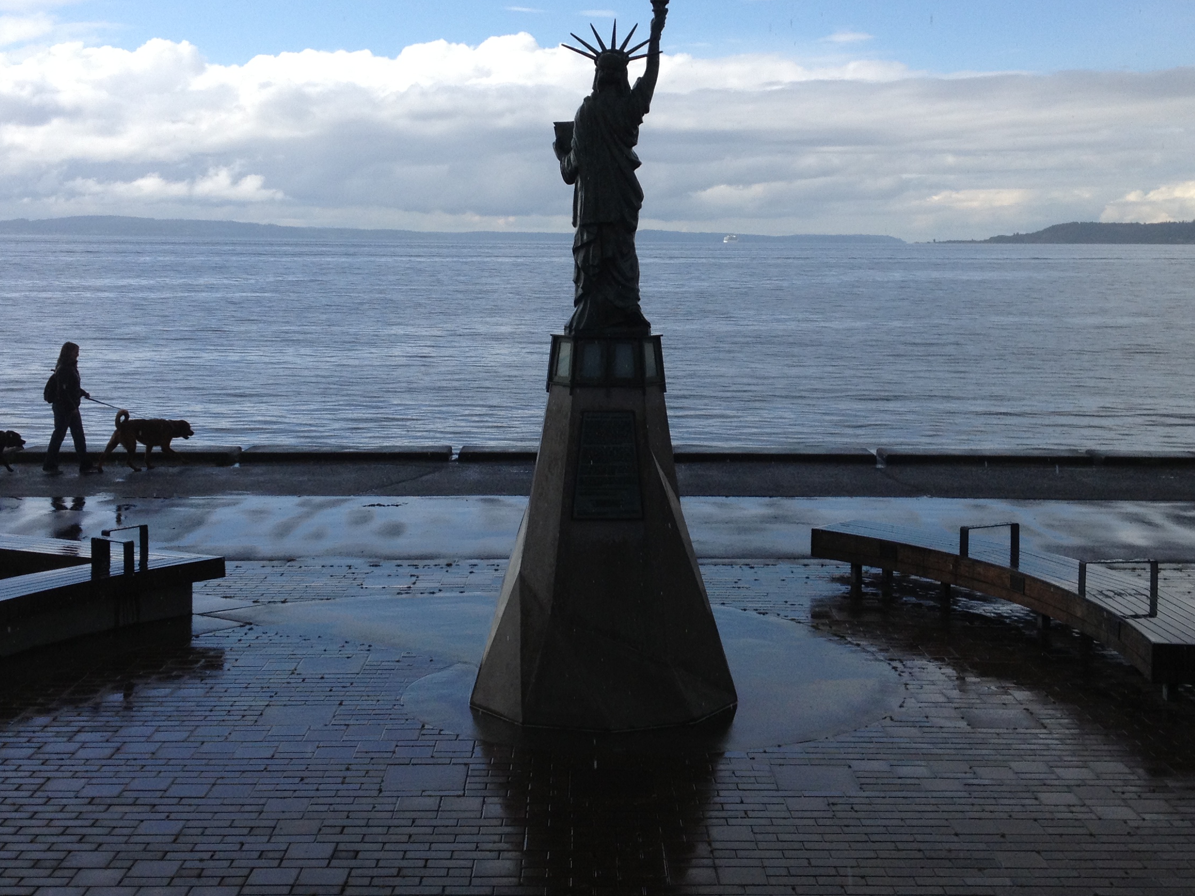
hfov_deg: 37.5
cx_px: 634
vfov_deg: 28.4
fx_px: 1761
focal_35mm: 51
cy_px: 326
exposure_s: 1/1416
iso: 50
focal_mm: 4.28
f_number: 2.4
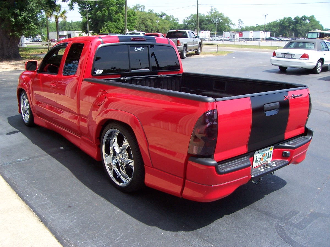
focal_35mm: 34
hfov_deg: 54.0
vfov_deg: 41.8
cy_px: 124
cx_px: 165
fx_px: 324
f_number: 5.6
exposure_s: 1/180
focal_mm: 5.6
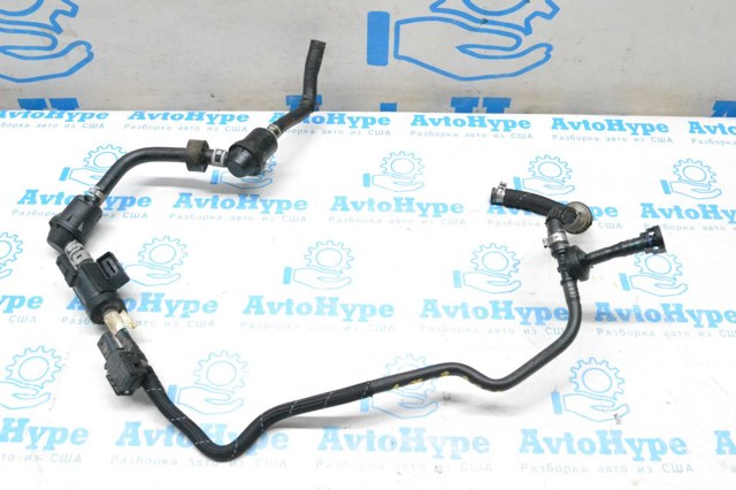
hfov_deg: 49.6
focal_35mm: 39
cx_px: 368
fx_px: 797
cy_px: 245
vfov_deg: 34.2
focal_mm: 26
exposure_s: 1/125
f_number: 10
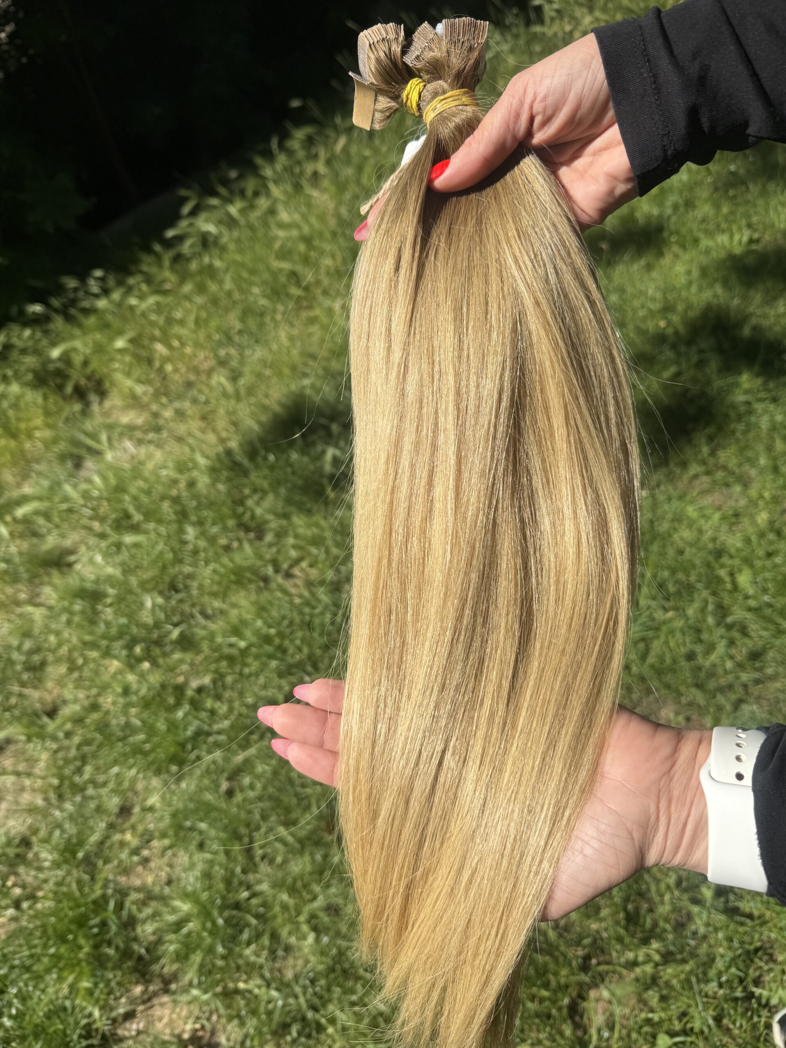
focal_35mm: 24
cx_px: 393
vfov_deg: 71.6
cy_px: 524
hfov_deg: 56.8
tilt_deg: -50.2
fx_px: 727
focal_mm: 6.76
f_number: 1.78
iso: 80
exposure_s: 1/5714
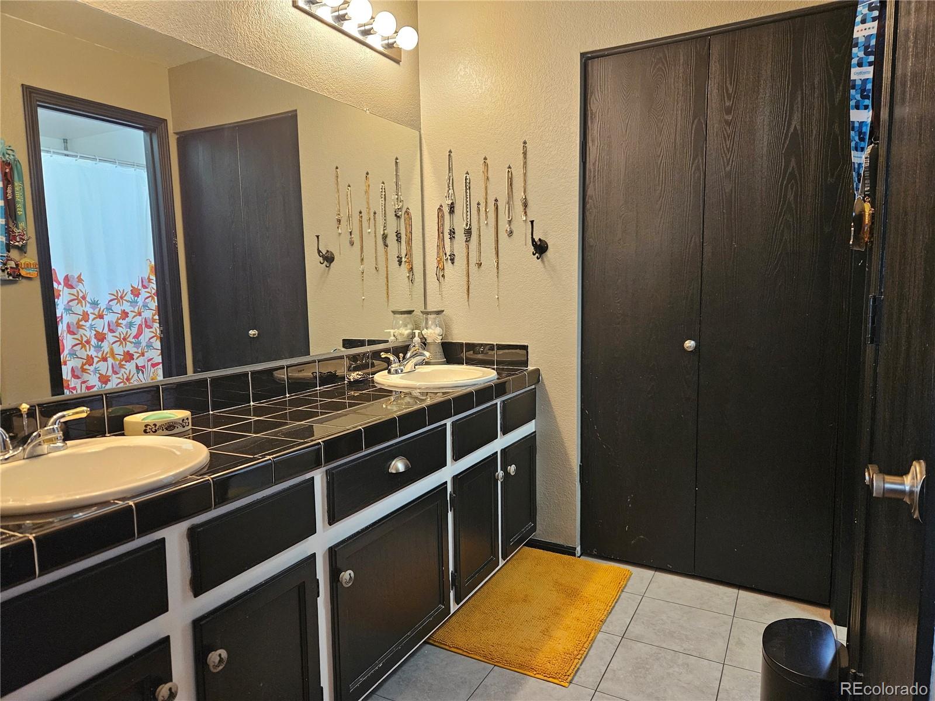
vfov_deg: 58.9
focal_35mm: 23
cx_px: 468
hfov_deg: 73.9
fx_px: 621
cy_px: 350
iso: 640
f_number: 1.8
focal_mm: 5.4
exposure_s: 1/120
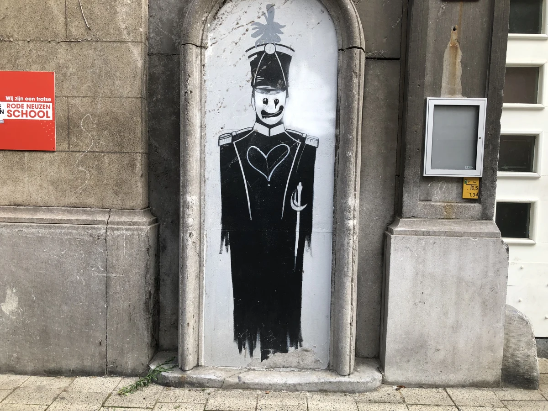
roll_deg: -1.2
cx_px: 274
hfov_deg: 63.4
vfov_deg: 49.7
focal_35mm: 28
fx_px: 443
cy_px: 206
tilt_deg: -4.0
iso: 20
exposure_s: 1/182
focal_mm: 4
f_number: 1.8
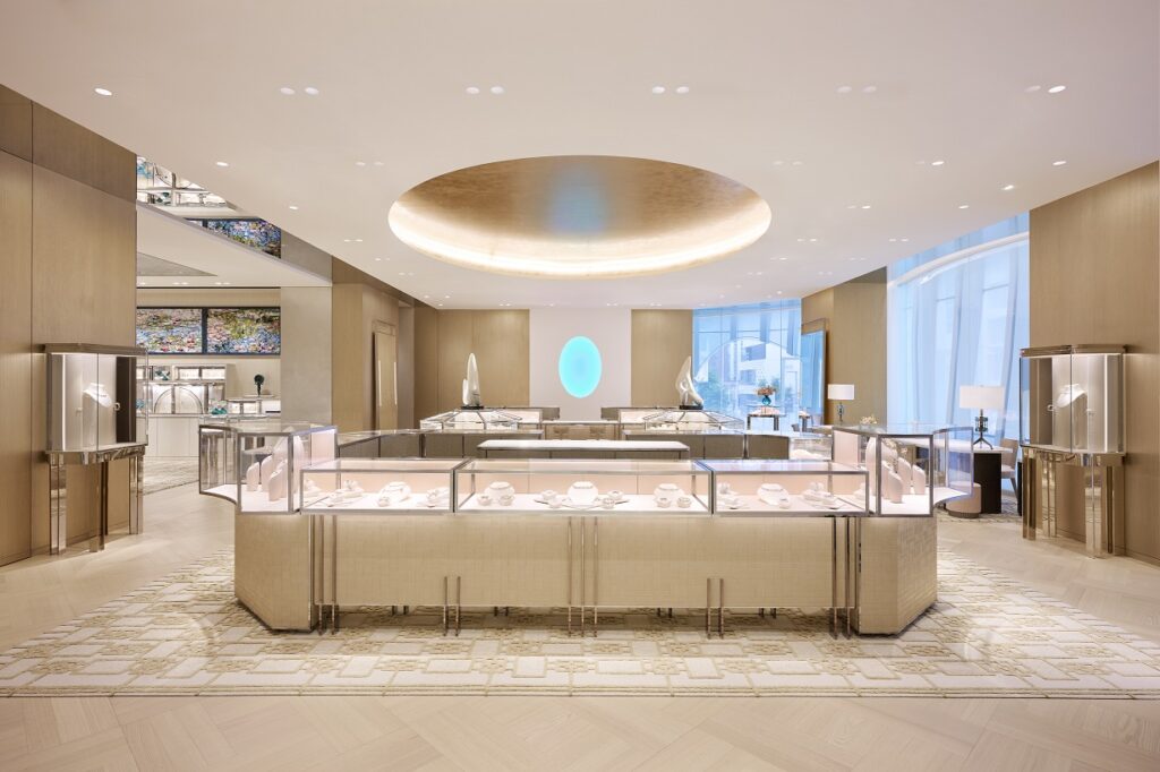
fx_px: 596
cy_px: 386
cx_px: 580
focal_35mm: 18
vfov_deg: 65.9
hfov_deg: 88.5
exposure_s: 1/30
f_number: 8
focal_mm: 18.5
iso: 160
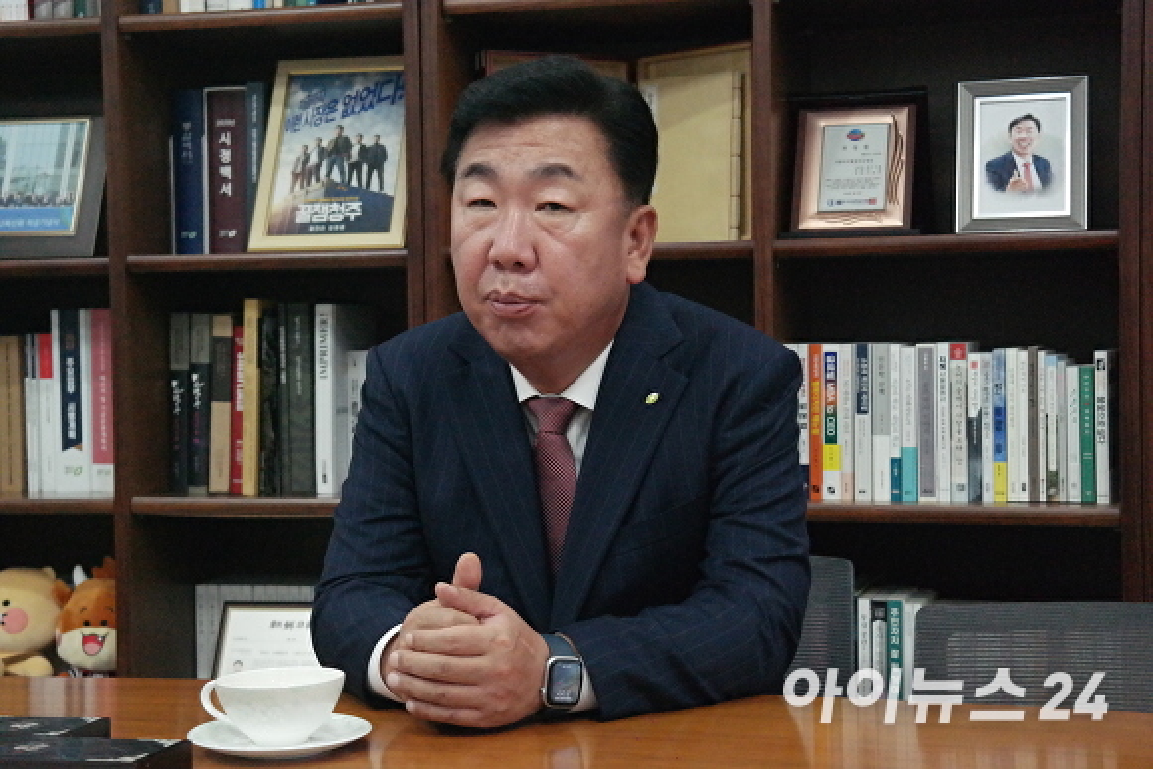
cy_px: 384
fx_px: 1954
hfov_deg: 32.9
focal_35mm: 61
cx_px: 576
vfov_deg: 22.3
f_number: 5
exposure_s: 1/250
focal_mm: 40
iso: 6400
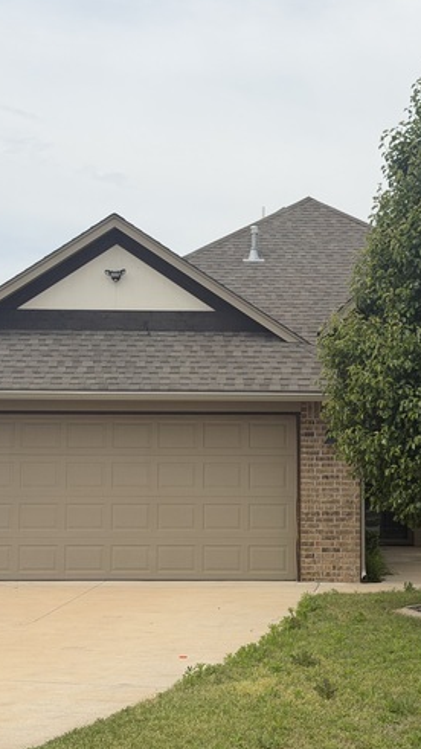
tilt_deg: +5.1
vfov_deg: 29.8
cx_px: 268
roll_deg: -0.1
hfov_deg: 17.0
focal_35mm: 71
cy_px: 377
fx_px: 1410
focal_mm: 6.76
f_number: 1.78
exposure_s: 1/7874
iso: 80
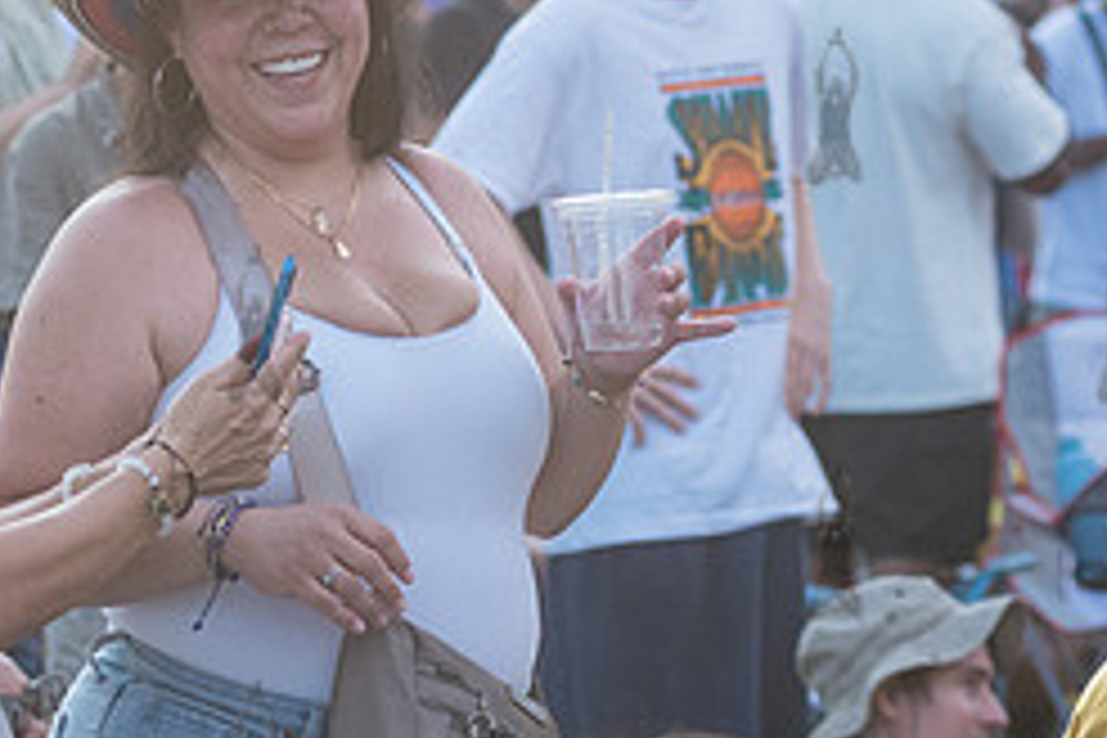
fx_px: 7256
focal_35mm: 236
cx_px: 252
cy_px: 322
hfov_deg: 8.7
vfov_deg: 5.8
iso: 2000
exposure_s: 1/2500
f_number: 4.5
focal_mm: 100
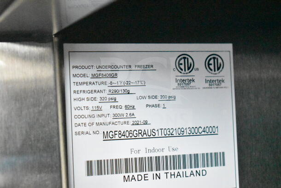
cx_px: 140
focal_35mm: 82
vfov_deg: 16.6
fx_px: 644
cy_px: 94
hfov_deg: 24.6
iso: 25600
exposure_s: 1/60
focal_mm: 55
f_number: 5.6
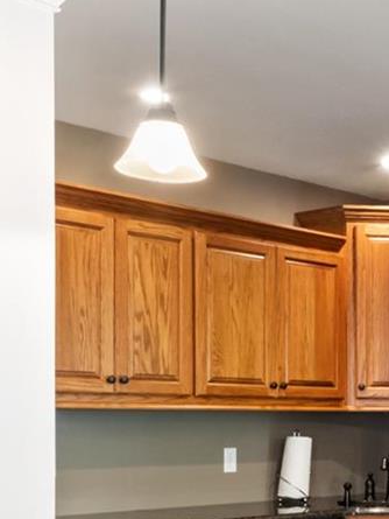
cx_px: 503
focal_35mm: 76
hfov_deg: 18.1
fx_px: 1138
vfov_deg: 25.1
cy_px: 433
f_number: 9
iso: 640
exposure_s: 1/40
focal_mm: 11
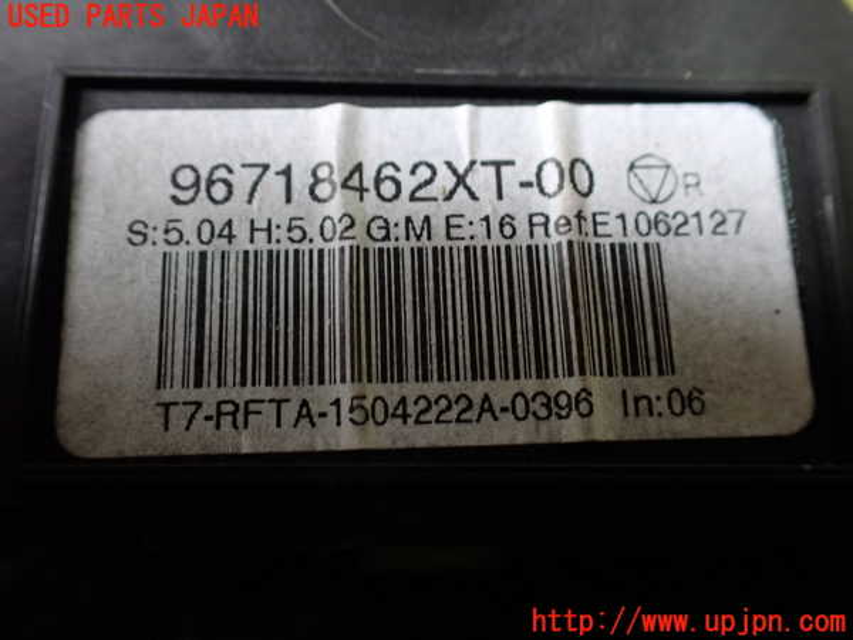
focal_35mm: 30
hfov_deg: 60.0
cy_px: 320
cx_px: 426
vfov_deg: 46.8
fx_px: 739
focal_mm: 5.4
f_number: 2.3
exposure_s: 1/125
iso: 320
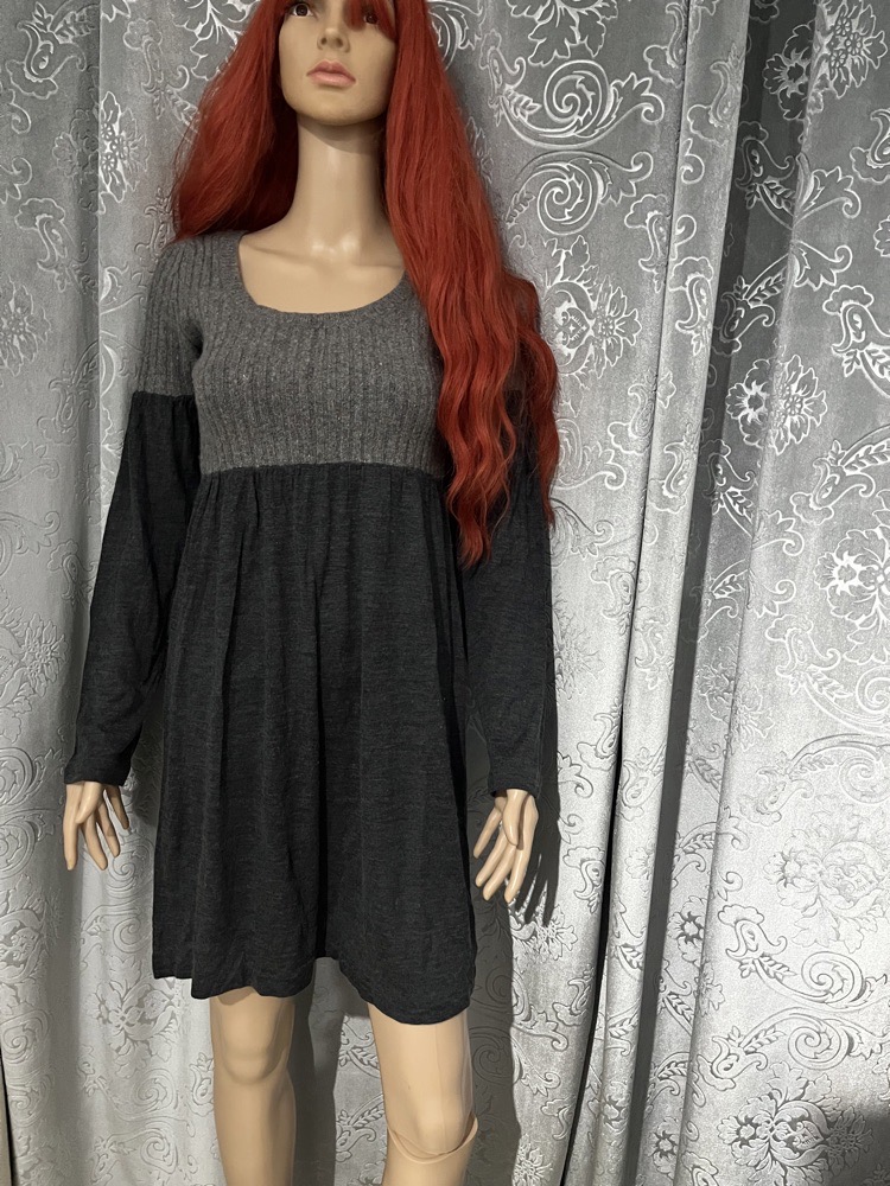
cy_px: 593
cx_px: 445
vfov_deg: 67.3
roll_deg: -1.3
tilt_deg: -11.5
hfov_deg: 53.1
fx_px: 891
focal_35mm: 26
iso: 640
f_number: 1.6
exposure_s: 1/31
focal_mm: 5.1
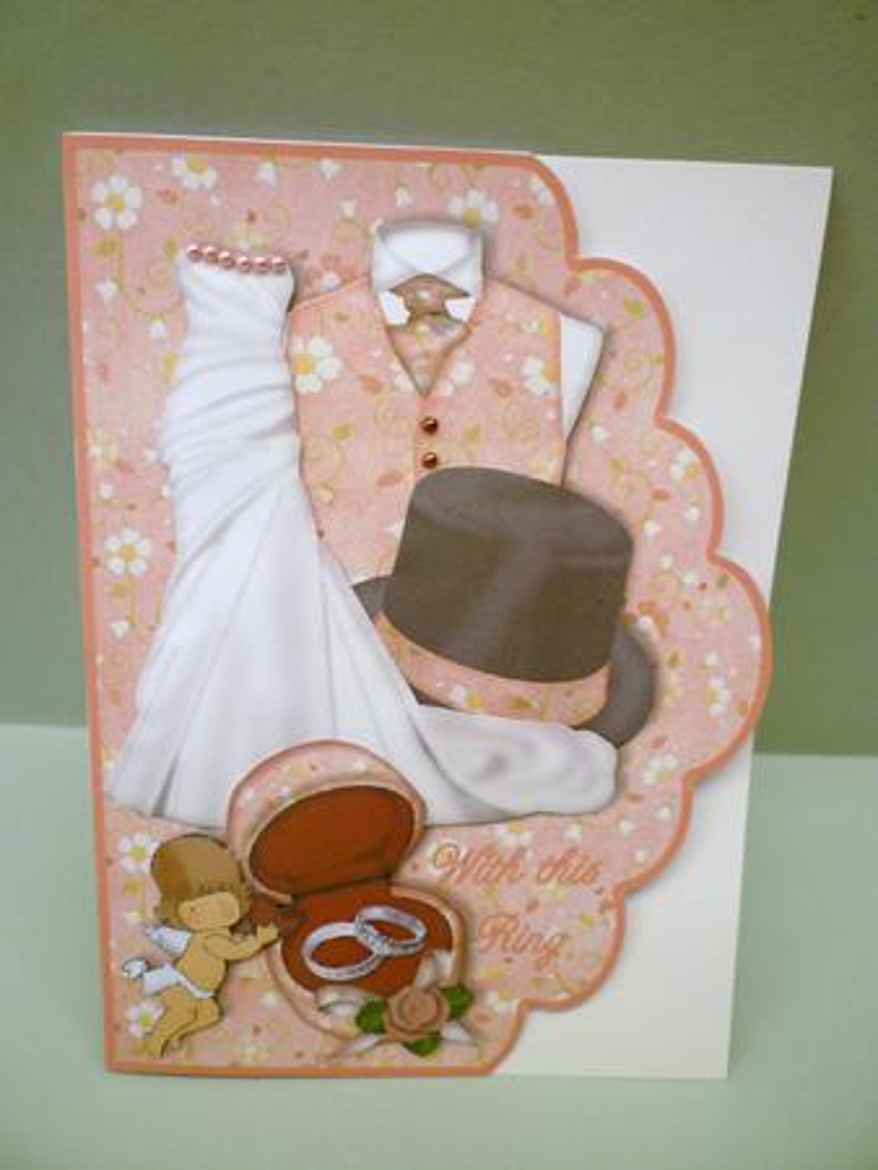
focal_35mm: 29
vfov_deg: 61.6
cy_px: 585
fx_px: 980
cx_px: 439
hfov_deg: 48.3
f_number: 3.3
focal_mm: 5.2
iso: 80
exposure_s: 1/40
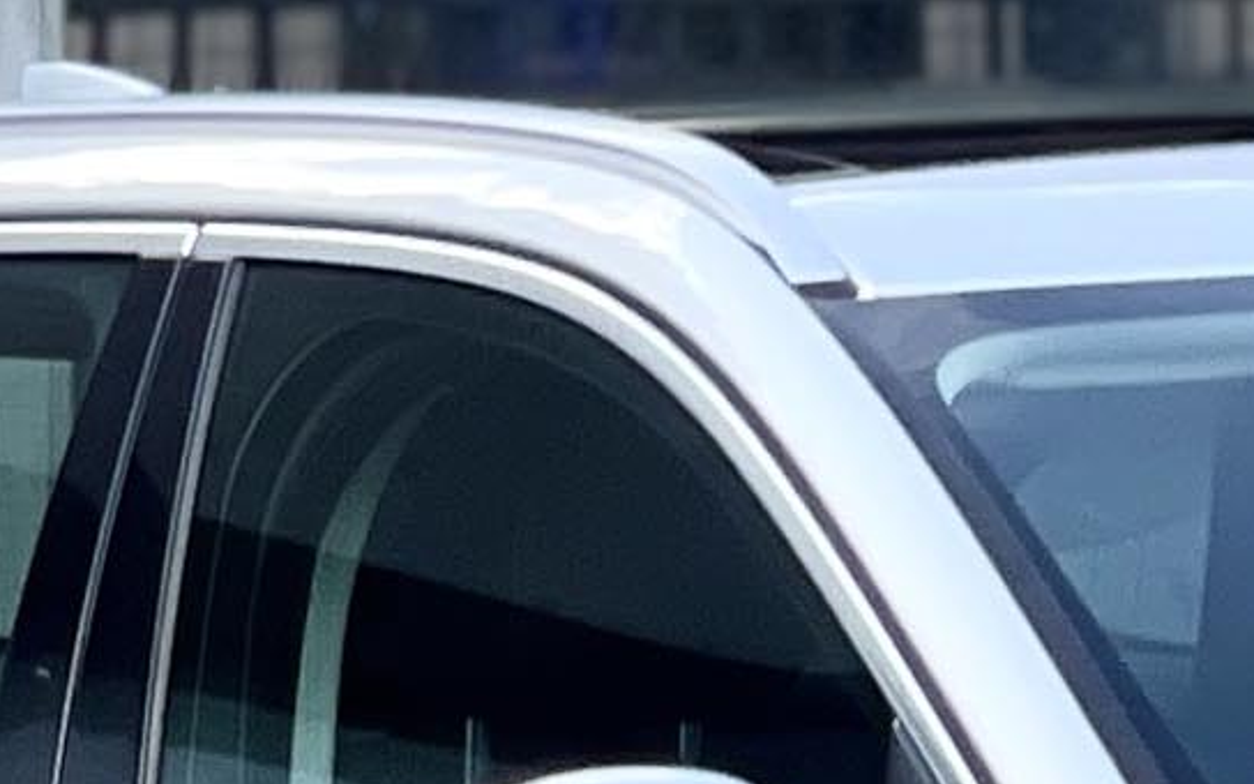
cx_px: 1948
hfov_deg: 4.2
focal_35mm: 503
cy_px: 2006
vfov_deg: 2.6
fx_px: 17190
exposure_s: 1/121
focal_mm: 7.5
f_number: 2.2
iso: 32
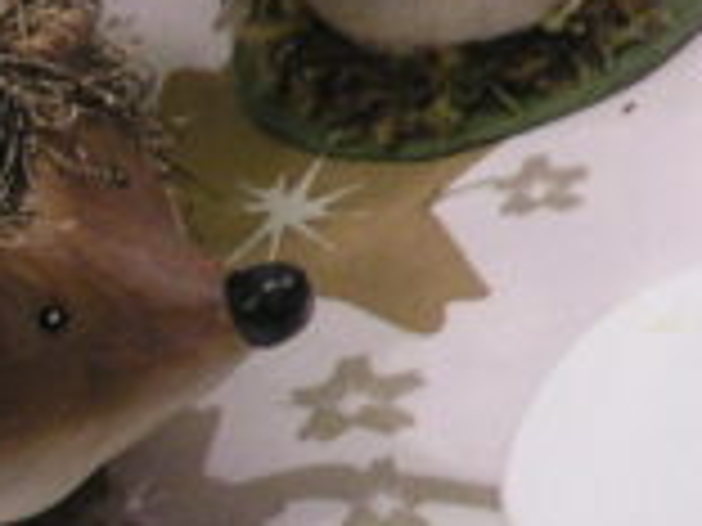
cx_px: 1314
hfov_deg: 10.2
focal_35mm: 182
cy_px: 117
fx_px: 3691
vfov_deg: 8.1
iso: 100
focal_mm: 5.6
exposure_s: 1/31.5
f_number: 2.7
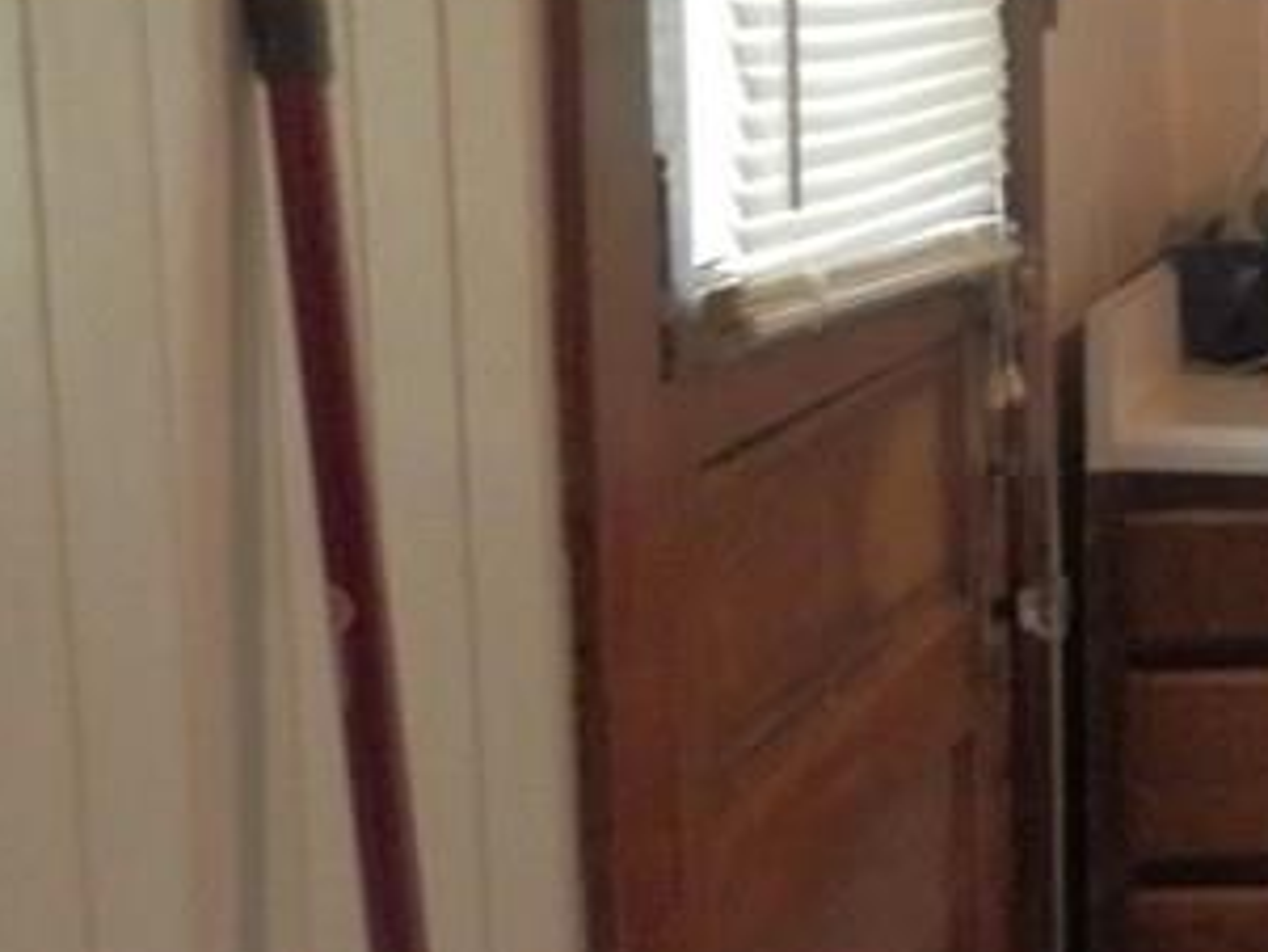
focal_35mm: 85
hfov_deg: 19.5
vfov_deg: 17.4
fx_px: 3115
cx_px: 2001
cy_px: 476
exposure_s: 1/25
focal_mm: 4.5
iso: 800
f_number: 3
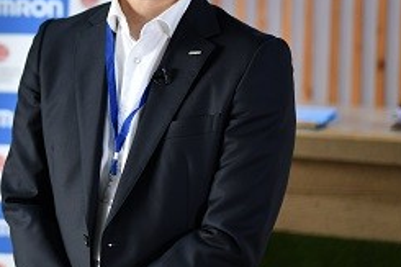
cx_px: 7
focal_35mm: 102
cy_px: 25
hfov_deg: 19.5
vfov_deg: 13.3
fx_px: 1135
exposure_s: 1/200
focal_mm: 50
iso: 500
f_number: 2.2
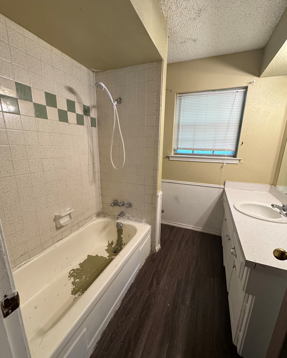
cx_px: 142
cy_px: 185
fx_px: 159
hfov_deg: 84.0
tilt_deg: -15.7
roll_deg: -0.7
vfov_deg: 96.8
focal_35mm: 15
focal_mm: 2.22
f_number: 2.2
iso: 250
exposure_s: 1/60
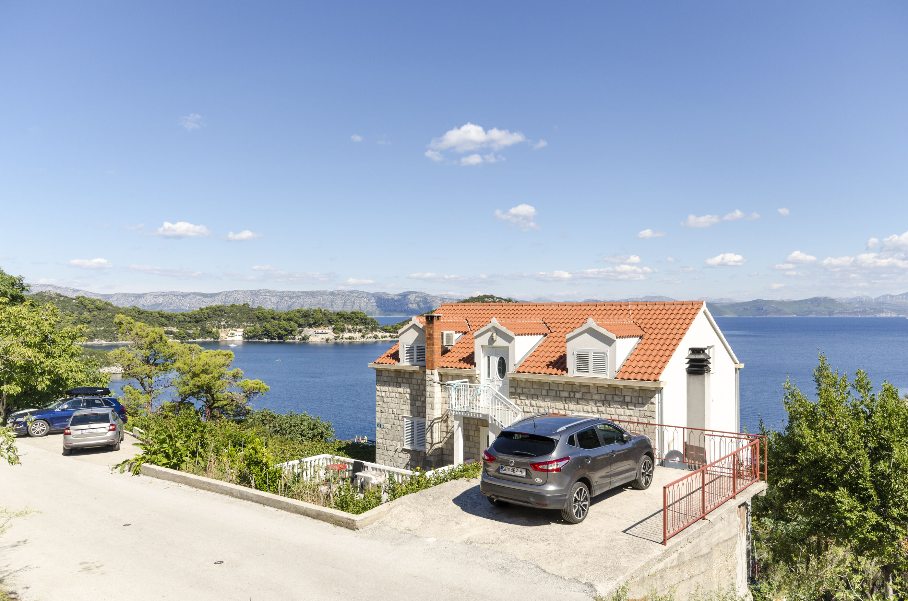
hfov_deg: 70.5
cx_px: 454
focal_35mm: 26
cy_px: 300
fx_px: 642
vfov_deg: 50.2
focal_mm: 17
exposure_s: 1/320
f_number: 8
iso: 100
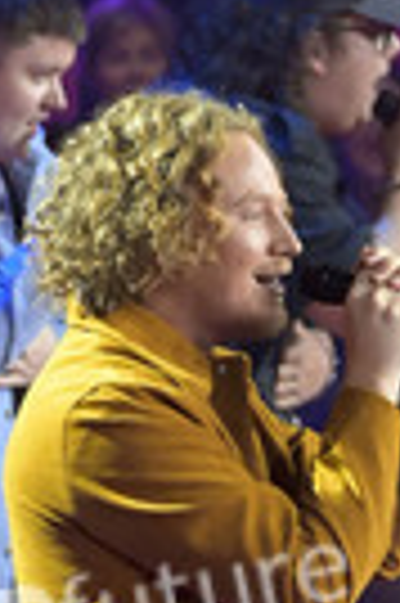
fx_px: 10476
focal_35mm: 627
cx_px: 265
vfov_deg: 3.3
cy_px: 878
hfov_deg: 2.2
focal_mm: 210
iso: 12800
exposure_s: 1/320
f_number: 5.6
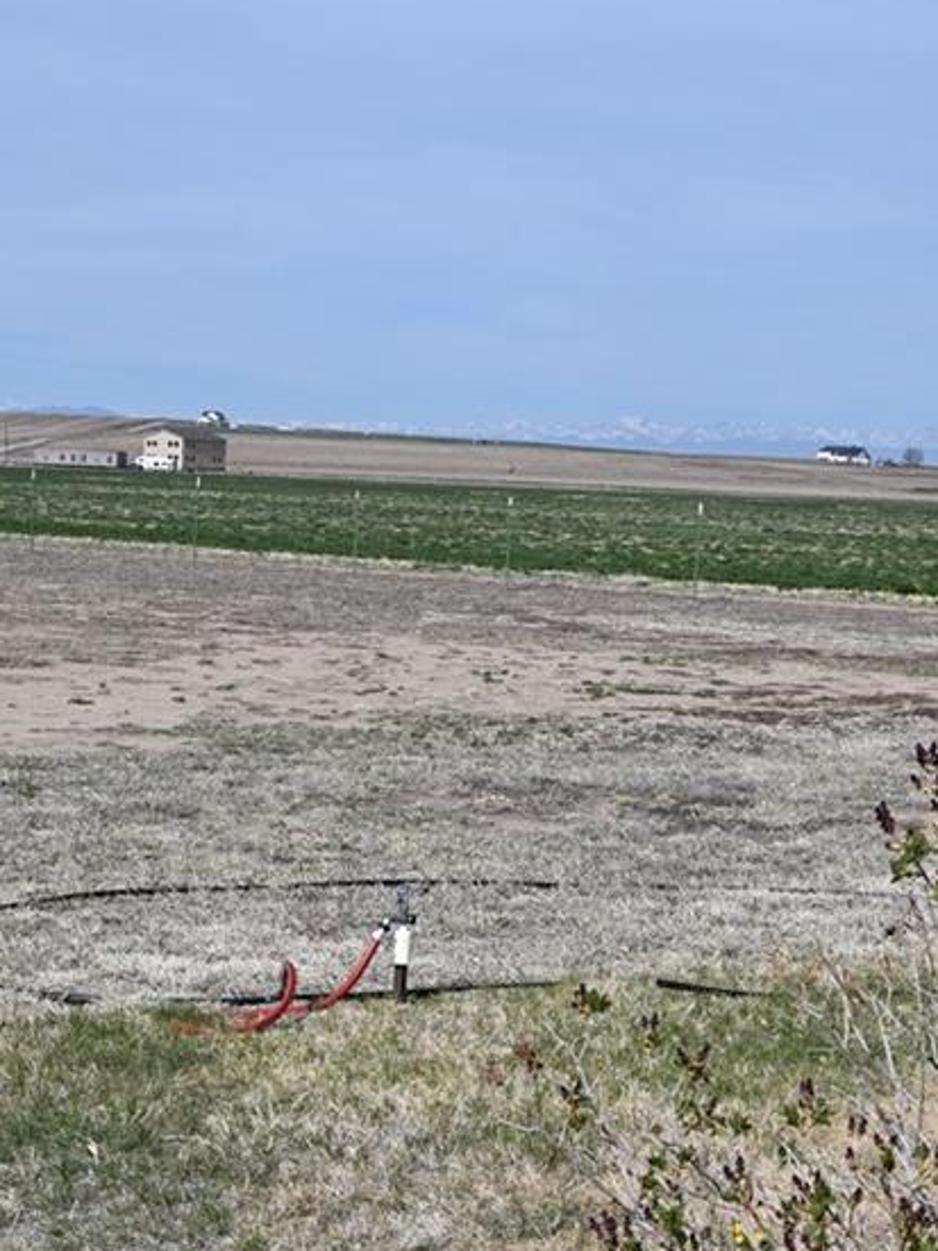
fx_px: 2953
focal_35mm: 82
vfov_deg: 23.8
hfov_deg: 18.0
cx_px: 288
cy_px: 851
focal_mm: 19.5
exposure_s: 1/500
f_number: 8
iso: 100
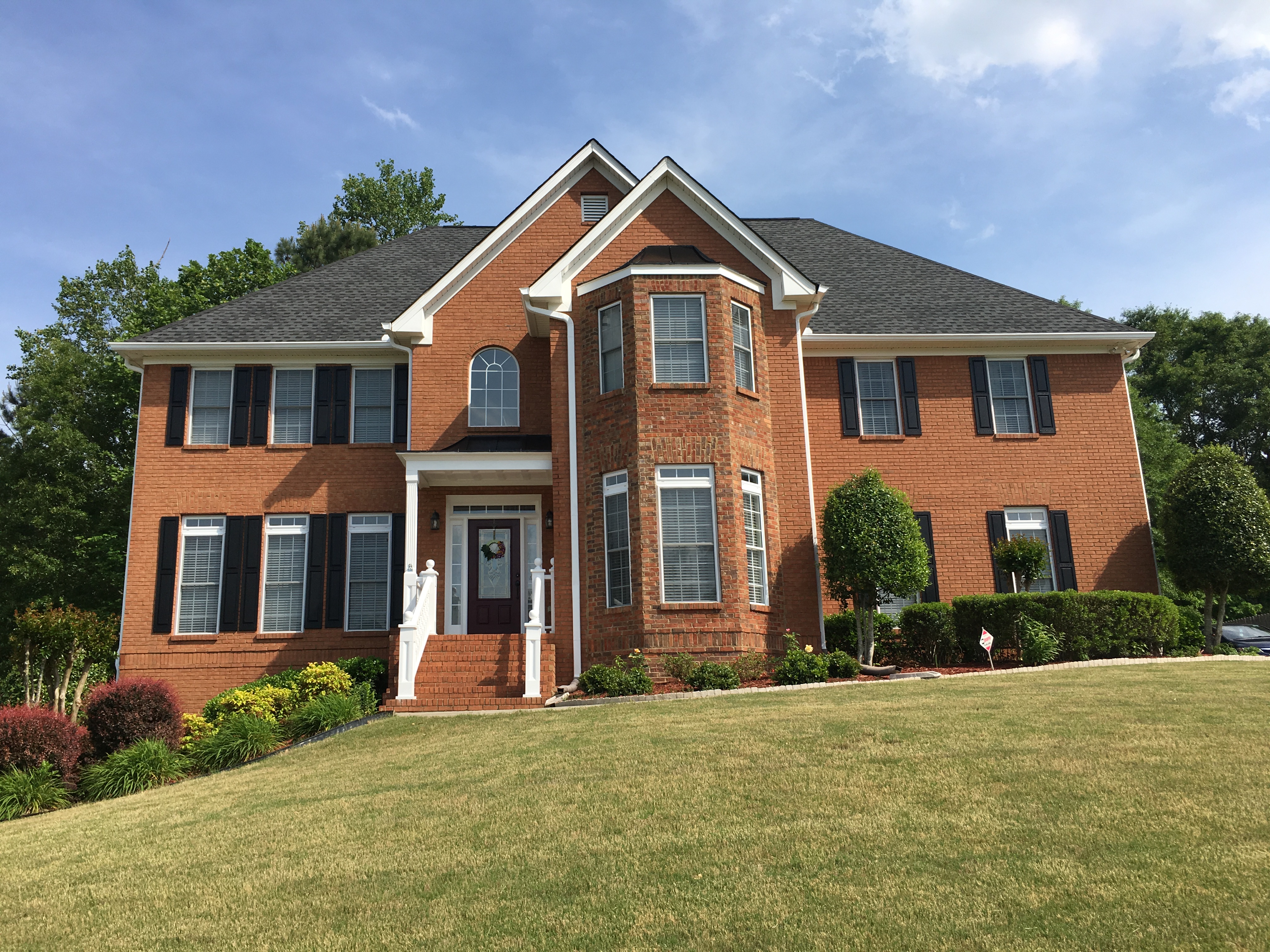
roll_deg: +2.2
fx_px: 1064
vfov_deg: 48.2
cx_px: 635
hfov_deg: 61.7
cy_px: 476
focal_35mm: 29
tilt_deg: +11.0
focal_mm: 4.15
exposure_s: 1/1538
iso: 25
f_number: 2.2
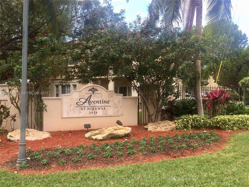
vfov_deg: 48.2
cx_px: 124
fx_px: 209
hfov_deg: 61.7
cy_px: 94
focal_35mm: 29
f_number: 2.2
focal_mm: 4.15
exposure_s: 1/311
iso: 32
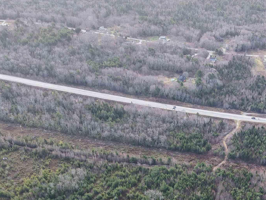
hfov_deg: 35.2
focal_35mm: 54
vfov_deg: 25.6
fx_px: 415
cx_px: 176
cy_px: 205
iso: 190
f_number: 1.8
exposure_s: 1/725
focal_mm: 8.67
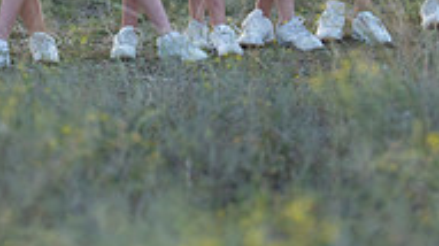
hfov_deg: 10.4
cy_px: -153
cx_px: 106
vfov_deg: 5.8
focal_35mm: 207
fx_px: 2407
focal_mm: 50
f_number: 1.2
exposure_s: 1/1000
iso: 100
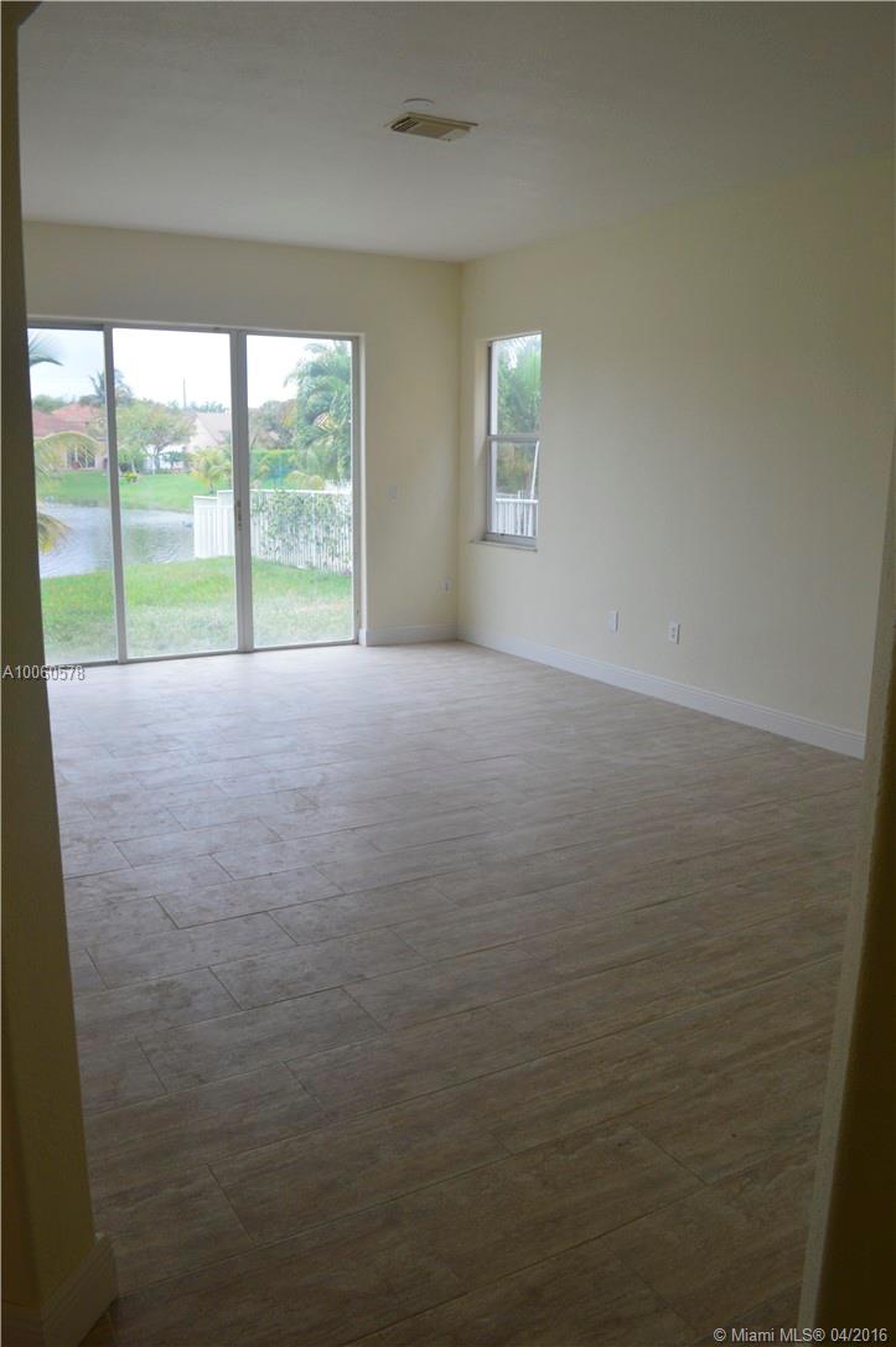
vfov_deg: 67.4
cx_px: 448
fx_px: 1010
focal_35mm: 27
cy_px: 674
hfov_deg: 47.9
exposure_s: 1/100
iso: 400
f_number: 9
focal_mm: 18
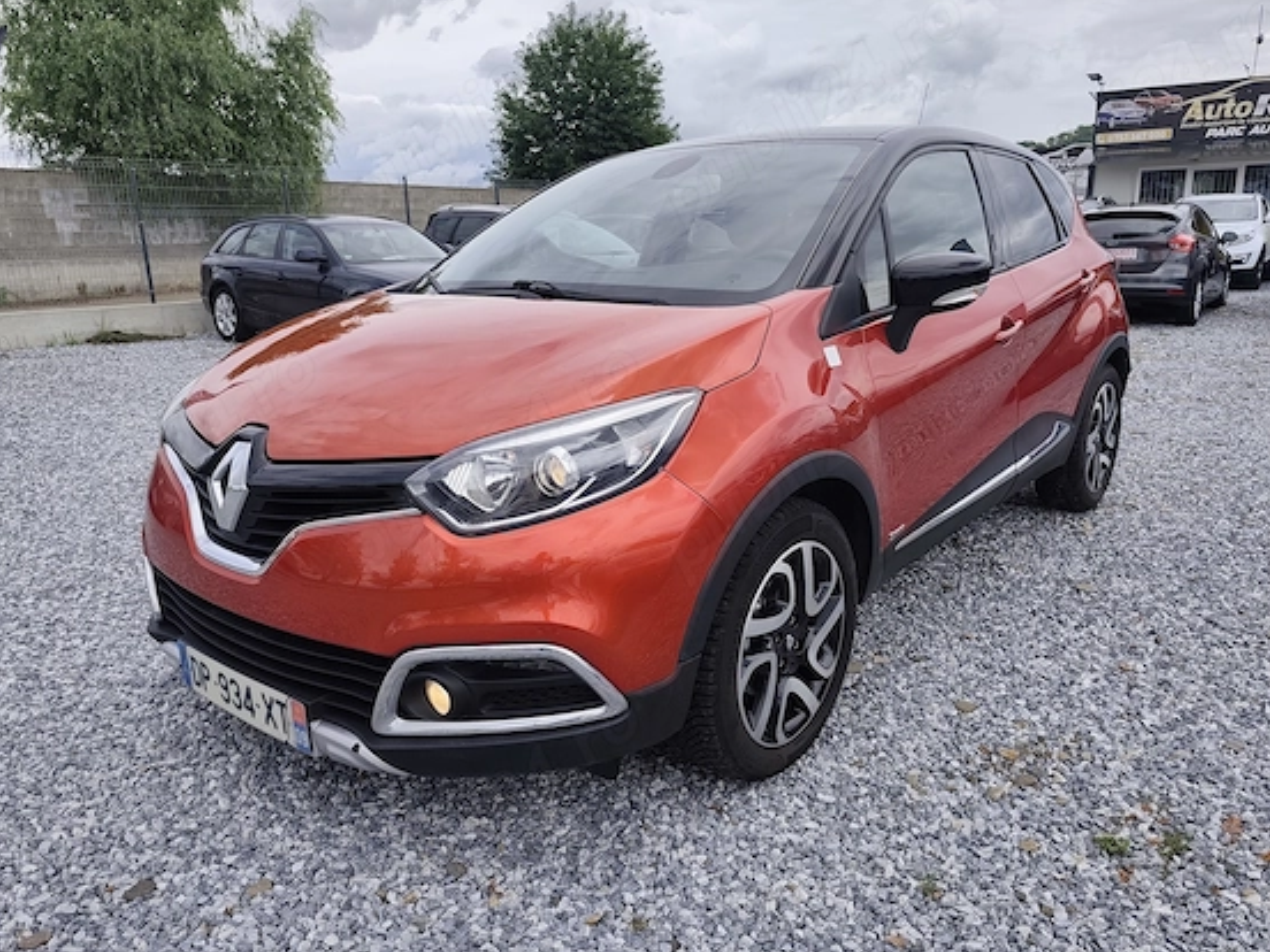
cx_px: 651
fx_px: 917
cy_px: 485
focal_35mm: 25
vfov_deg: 54.9
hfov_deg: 69.4
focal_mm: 6.19
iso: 50
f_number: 1.65
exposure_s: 1/1400
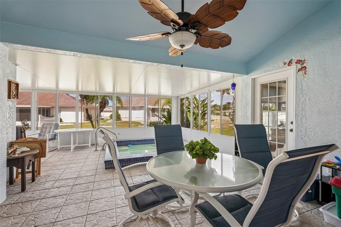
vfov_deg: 73.7
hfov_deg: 96.7
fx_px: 152
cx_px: 170
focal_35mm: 16
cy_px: 114
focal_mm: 16
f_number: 8
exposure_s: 1/60
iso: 400
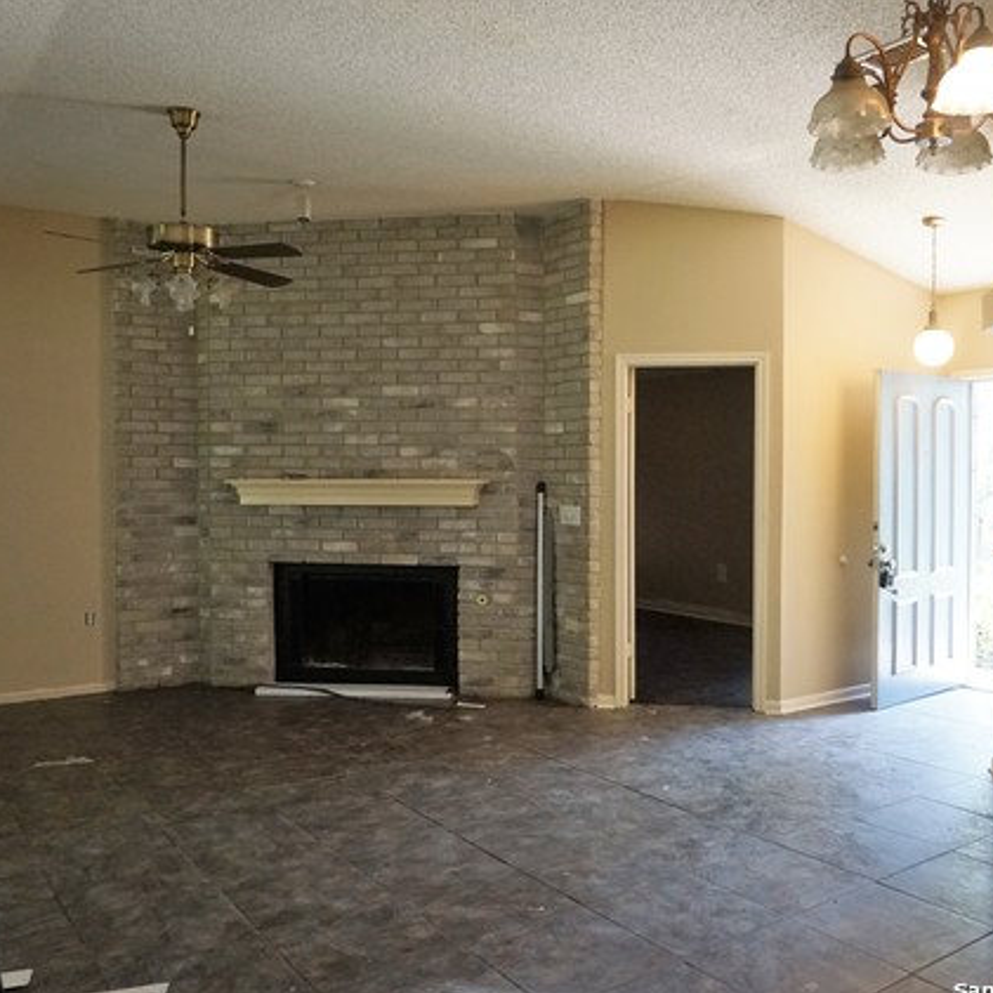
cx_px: 576
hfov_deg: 52.3
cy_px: 501
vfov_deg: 52.5
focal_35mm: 31
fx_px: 1006
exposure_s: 1/160
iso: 2000
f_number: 3.5
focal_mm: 16
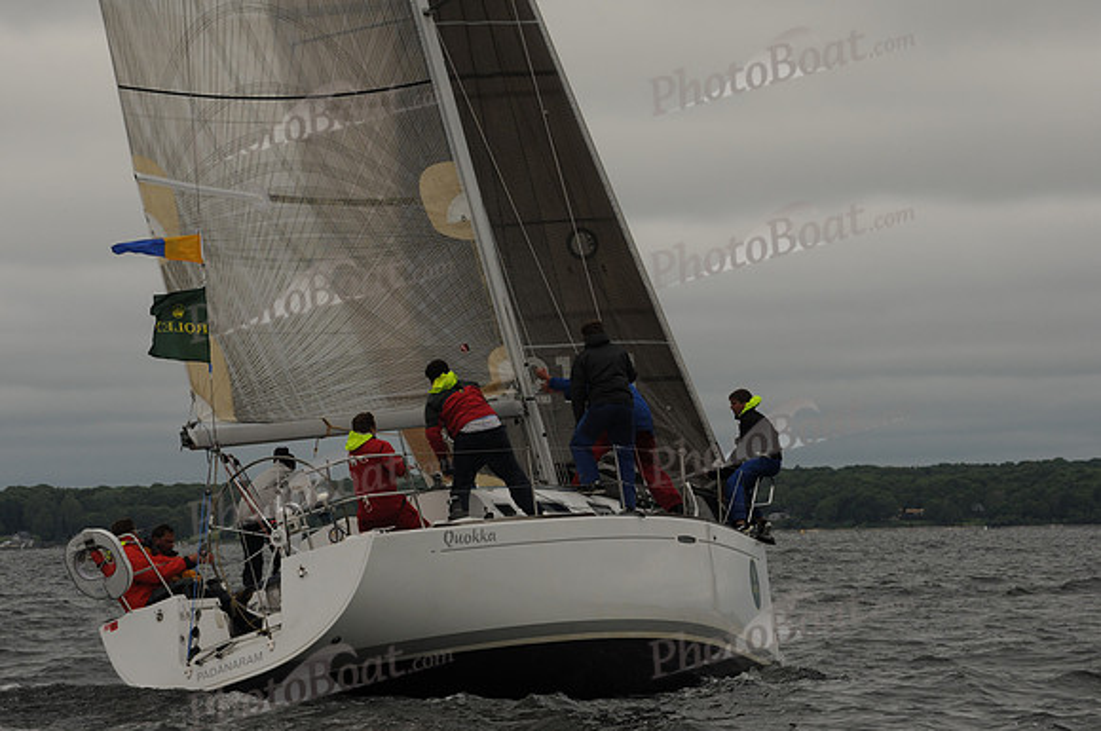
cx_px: 550
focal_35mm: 202
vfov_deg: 6.8
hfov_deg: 10.2
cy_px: 366
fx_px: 6184
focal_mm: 135
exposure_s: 1/640
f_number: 9
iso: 200
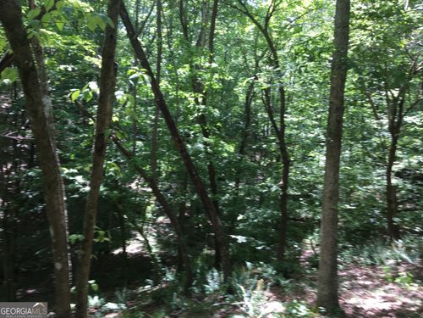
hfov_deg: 61.7
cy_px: 159
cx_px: 212
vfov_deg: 48.2
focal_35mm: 29
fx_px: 354
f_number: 2.2
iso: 25
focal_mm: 4.15
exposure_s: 1/60
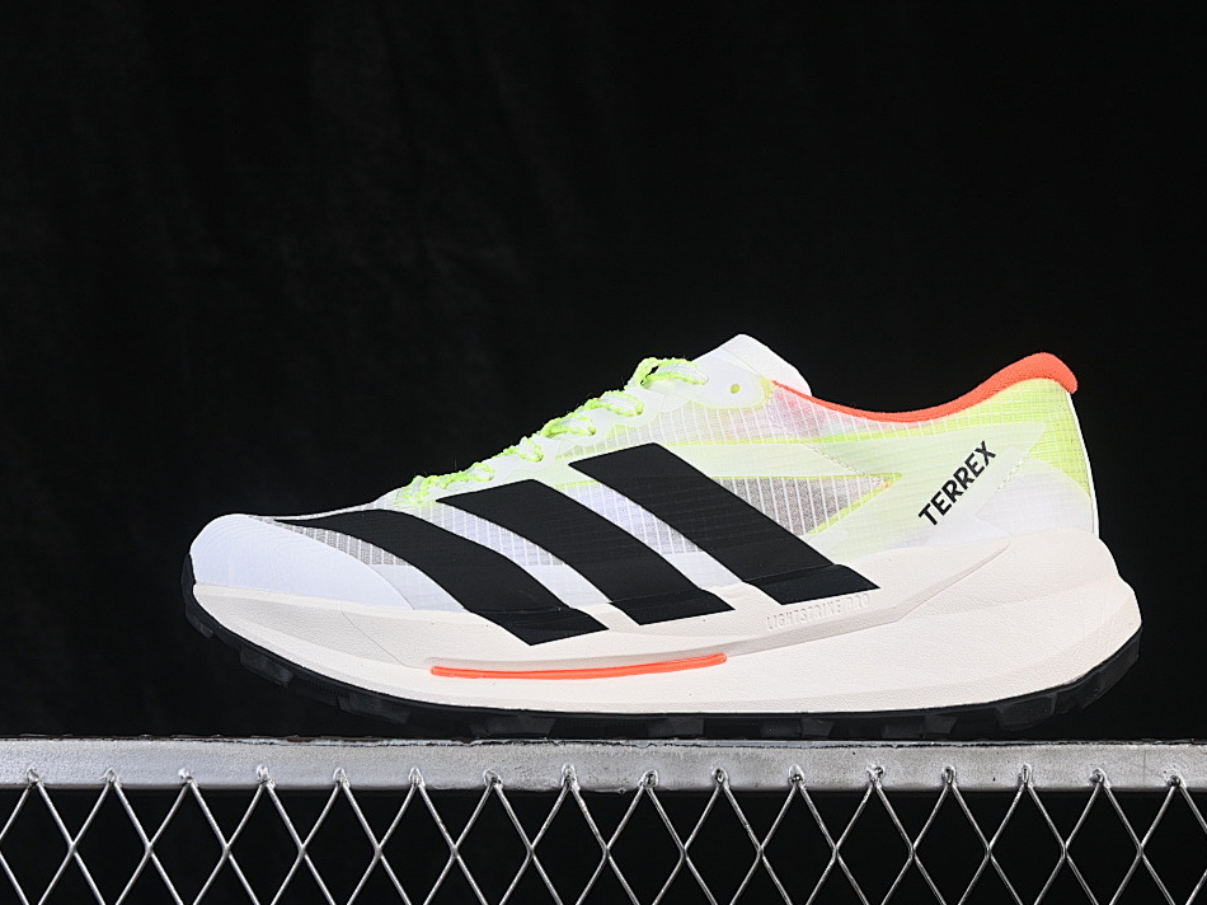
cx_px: 672
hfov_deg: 23.8
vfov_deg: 18.0
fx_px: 2858
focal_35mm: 82
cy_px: 452
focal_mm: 50
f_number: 8
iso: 160
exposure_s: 1/80
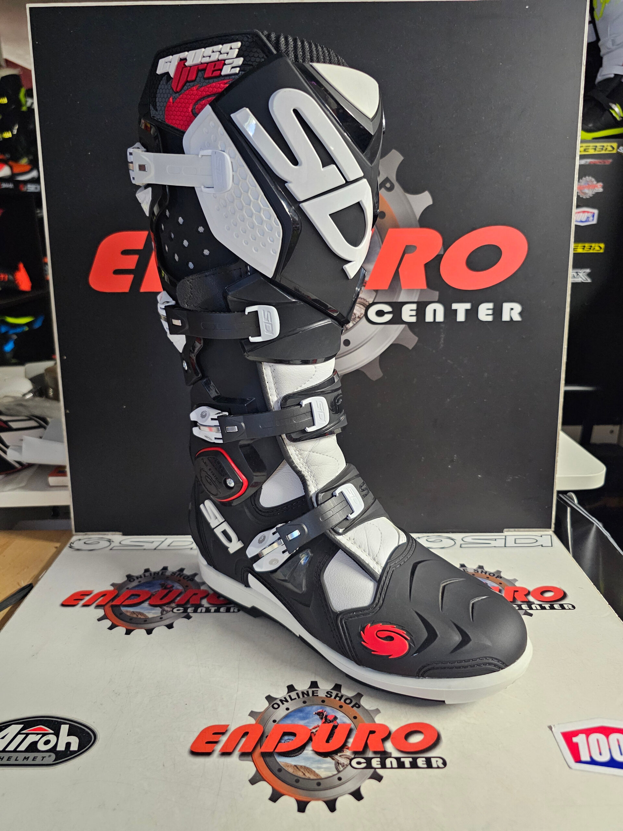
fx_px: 552
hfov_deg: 58.9
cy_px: 416
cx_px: 312
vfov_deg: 73.9
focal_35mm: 23
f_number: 1.7
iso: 1000
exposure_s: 1/100
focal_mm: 6.3
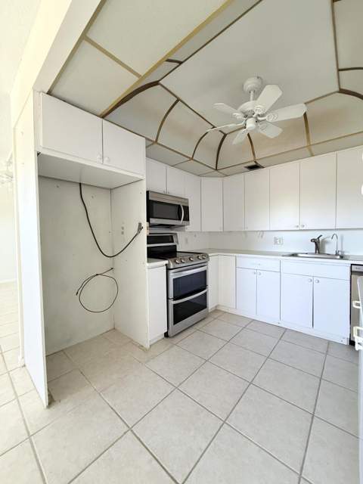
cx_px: 182
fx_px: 196
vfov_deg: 102.1
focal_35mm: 14
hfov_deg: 85.7
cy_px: 242
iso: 320
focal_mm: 2.22
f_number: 2.2
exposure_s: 1/63
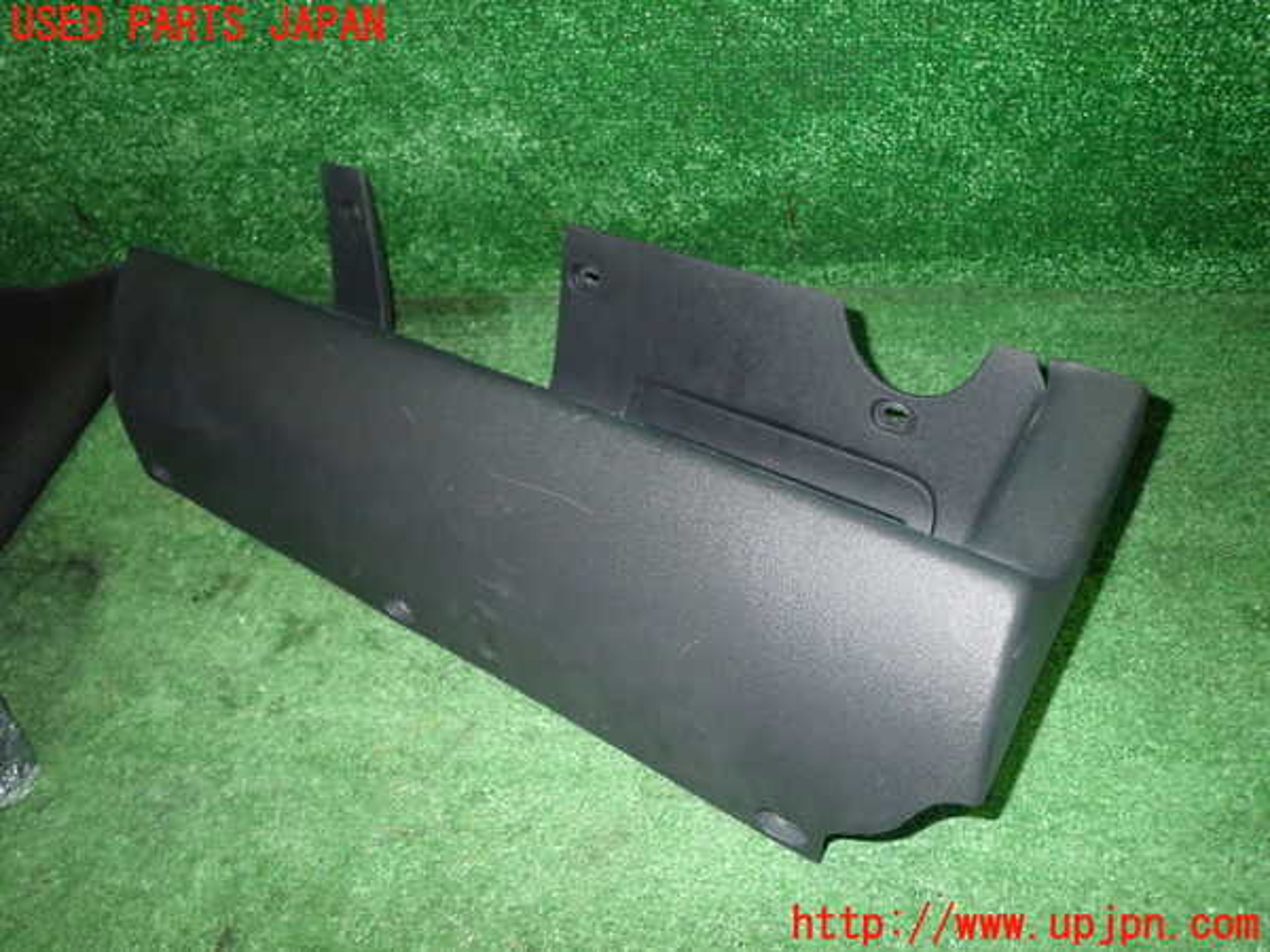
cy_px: 476
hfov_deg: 69.4
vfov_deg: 54.9
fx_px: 917
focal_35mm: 25
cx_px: 635
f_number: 5.6
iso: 800
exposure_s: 1/30
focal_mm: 4.5
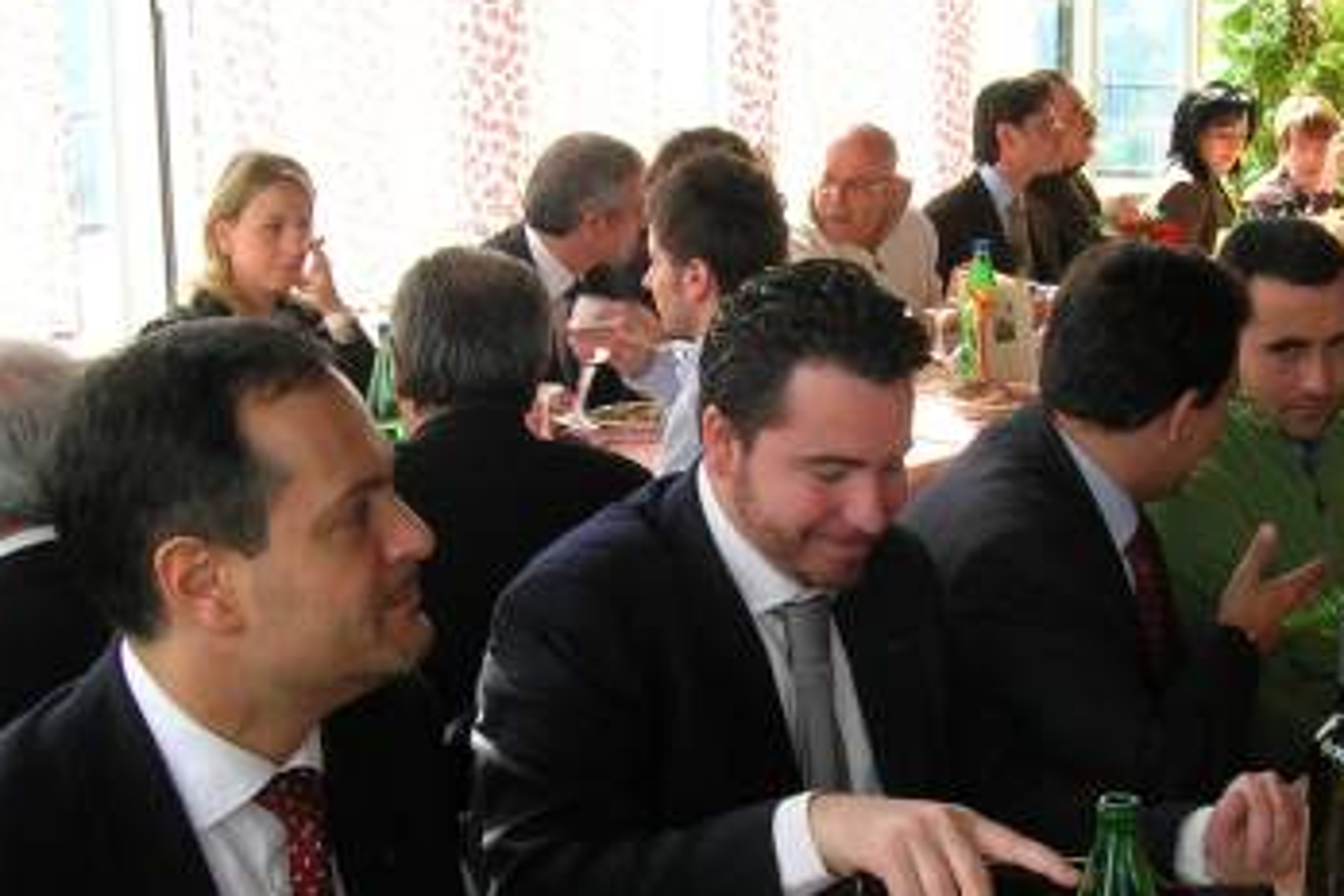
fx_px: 2165
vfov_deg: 23.4
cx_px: 881
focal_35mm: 58
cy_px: 525
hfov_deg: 34.2
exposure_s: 1/29.1
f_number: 4.9
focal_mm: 5.7
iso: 50
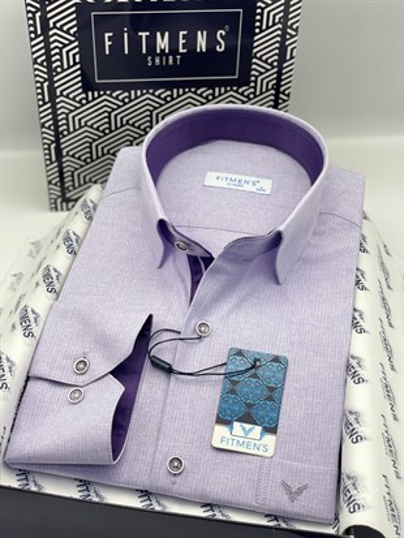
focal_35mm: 52
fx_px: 809
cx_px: 202
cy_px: 269
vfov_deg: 36.8
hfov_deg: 28.0
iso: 25
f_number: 2
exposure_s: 1/114
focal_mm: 6
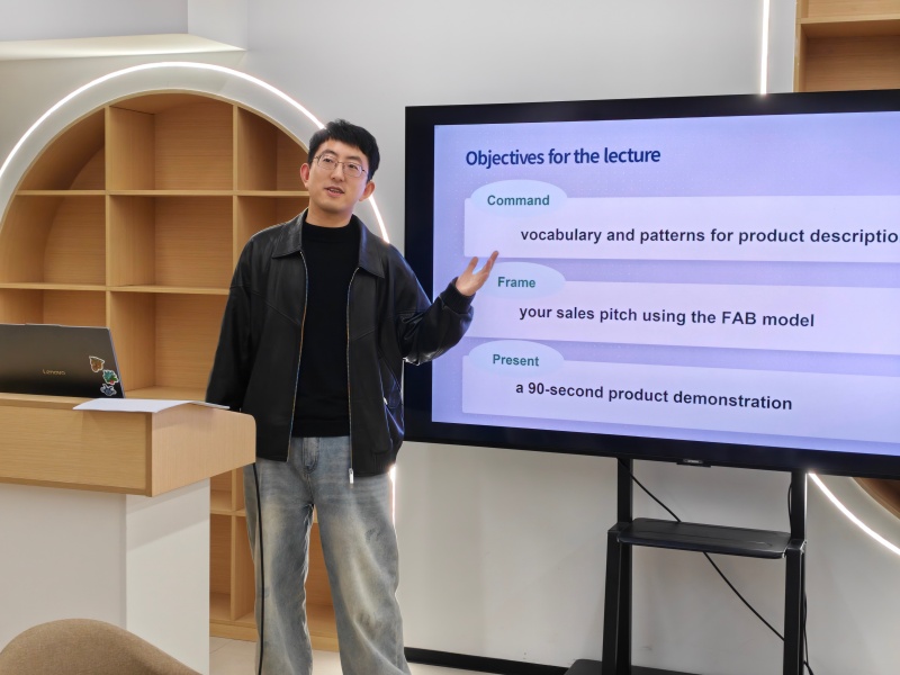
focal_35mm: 46
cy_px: 338
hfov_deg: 41.2
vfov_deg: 31.5
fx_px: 1196
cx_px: 450
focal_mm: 6.62
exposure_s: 1/100
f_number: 1.67
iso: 80
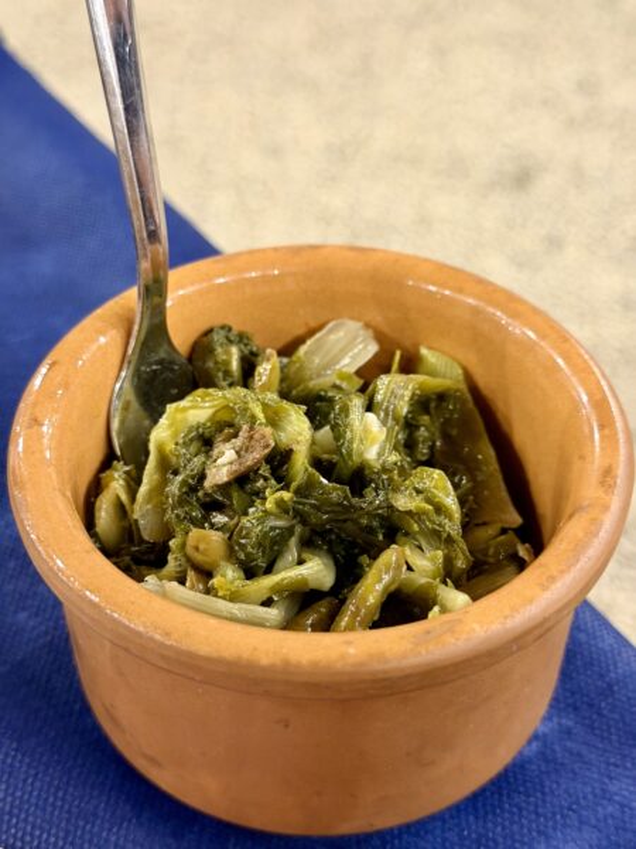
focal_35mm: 48
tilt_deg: -43.8
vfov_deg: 39.7
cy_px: 424
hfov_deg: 30.3
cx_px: 318
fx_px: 1176
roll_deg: -0.3
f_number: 1.78
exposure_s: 1/33
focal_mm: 6.76
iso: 500
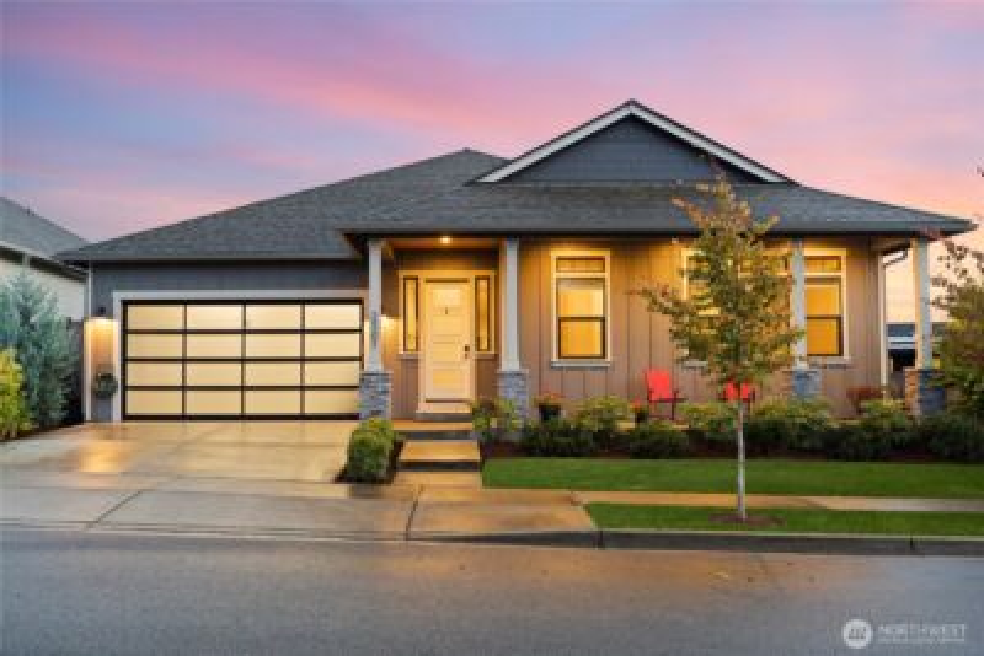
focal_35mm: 33
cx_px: 492
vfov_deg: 40.0
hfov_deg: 57.2
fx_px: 902
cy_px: 328
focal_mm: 33
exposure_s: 1/1.25
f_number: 9
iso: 640
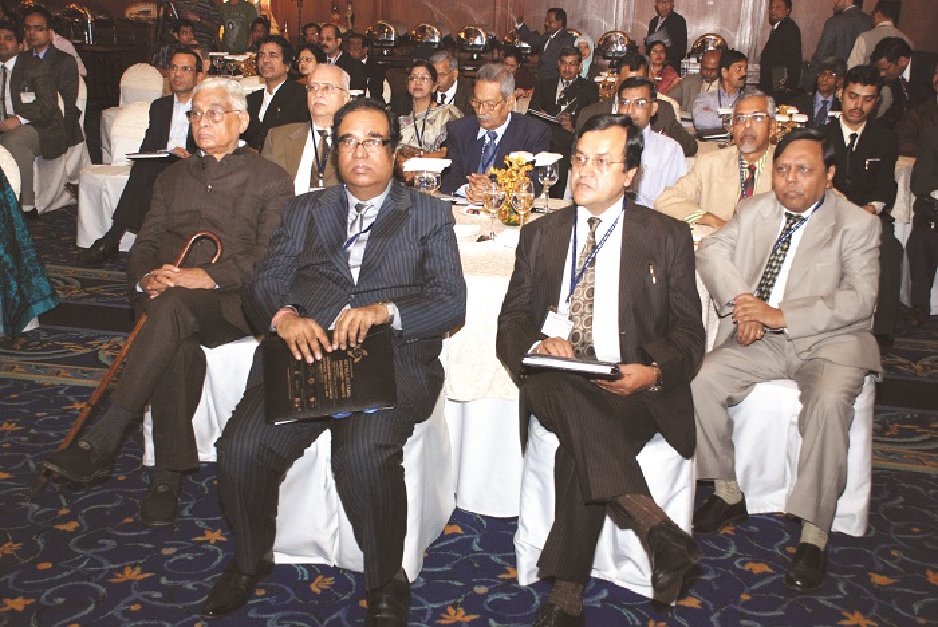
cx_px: 469
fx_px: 1095
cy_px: 314
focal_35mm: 42
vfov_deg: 32.0
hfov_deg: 46.4
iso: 400
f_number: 4
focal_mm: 28
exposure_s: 1/160
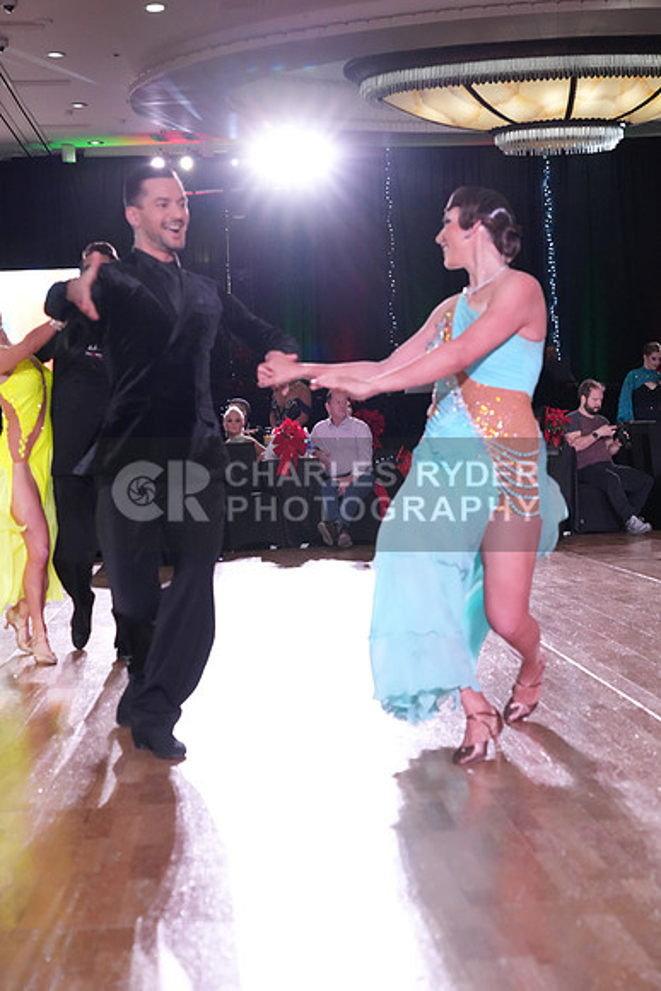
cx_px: 330
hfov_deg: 21.6
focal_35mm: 63
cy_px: 496
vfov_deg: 31.9
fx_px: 1734
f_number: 5.6
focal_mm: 63
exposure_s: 1/320
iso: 5000
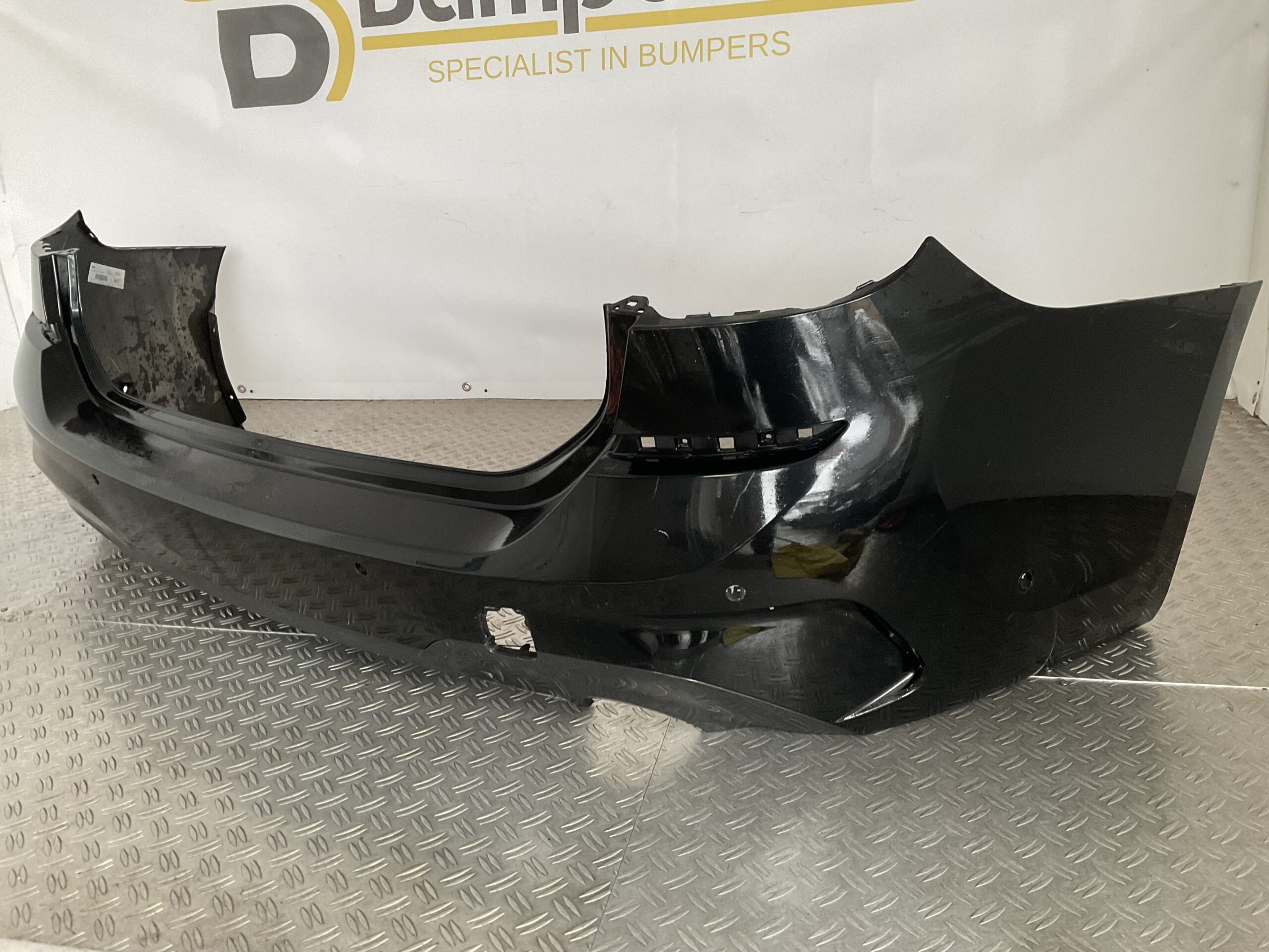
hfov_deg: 61.7
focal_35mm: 29
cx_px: 634
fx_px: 1063
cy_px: 476
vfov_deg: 48.2
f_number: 1.8
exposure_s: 1/50
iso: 80
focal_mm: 3
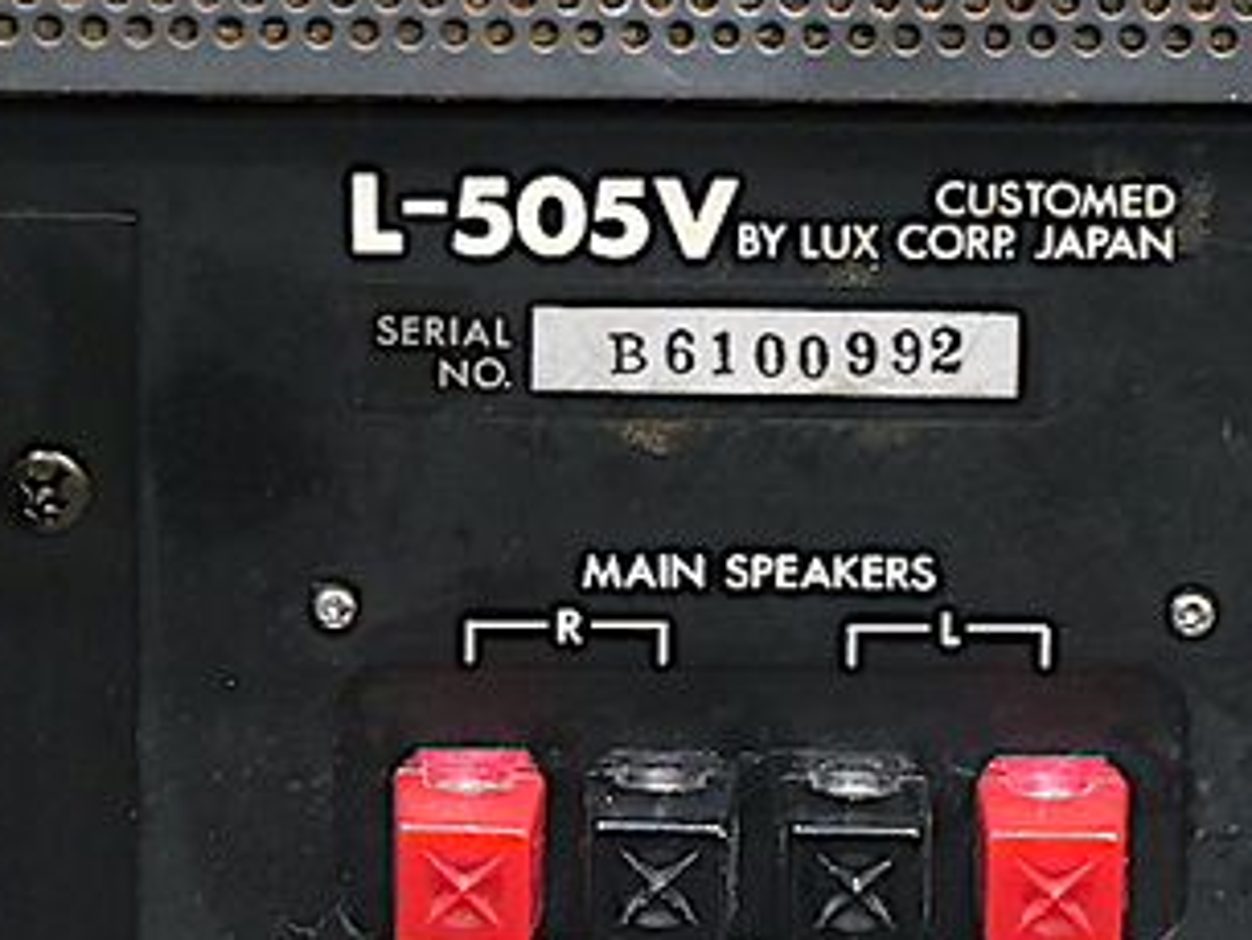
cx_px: 530
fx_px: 22795
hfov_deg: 3.1
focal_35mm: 630
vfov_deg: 2.4
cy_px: 825
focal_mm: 35.8
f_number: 5.6
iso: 200
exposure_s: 1/1.3
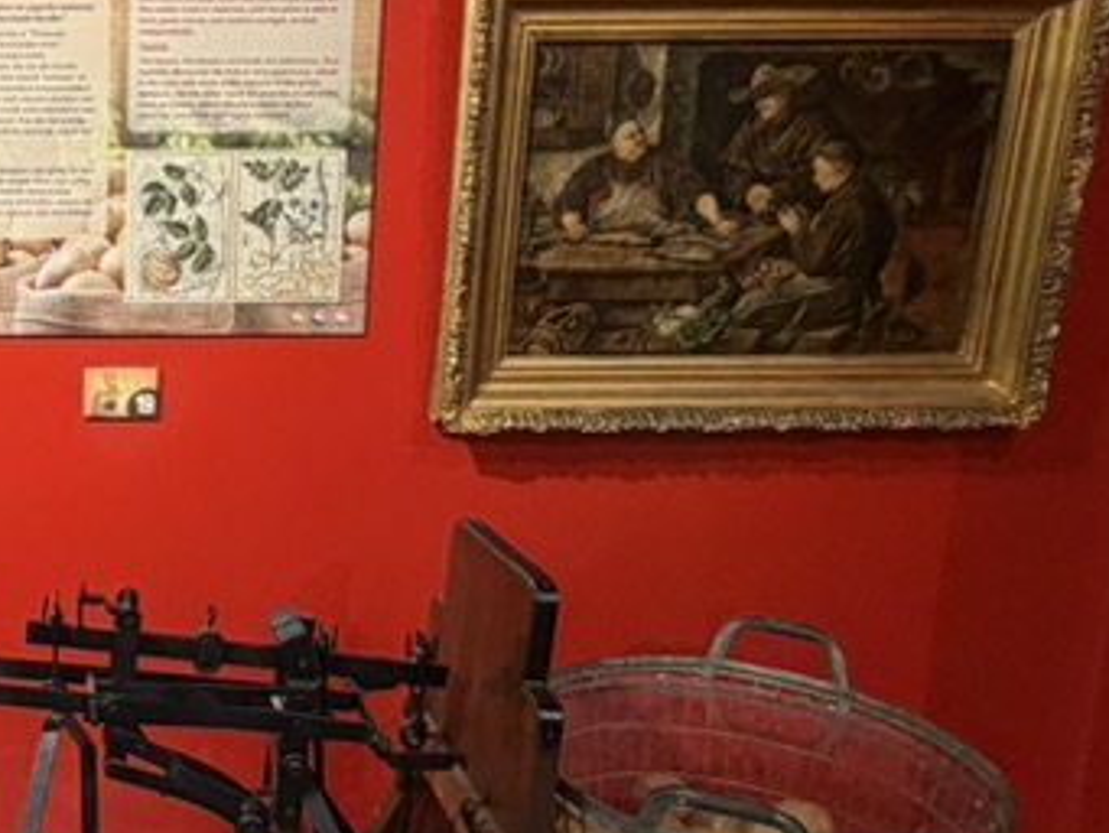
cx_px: 0
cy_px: 355
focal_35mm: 42
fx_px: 1346
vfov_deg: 34.3
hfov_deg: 39.5
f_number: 2.2
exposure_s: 1/121
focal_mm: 2.22
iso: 200
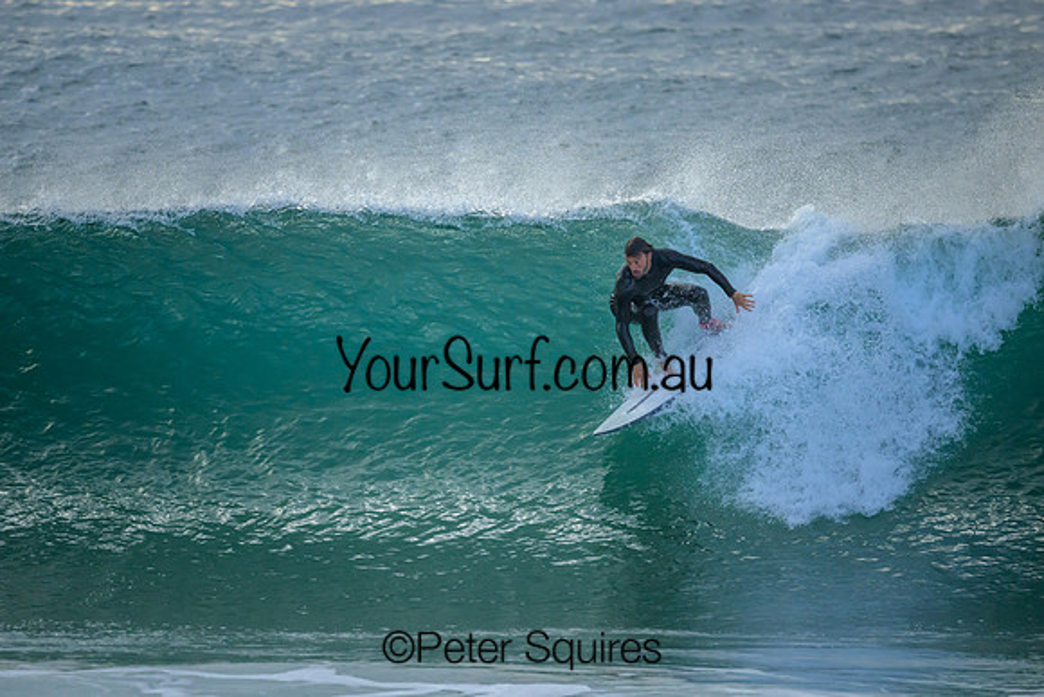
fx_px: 23204
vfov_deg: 1.7
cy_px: 348
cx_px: 522
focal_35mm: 800
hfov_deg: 2.6
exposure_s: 1/2500
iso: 2200
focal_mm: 800
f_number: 6.3
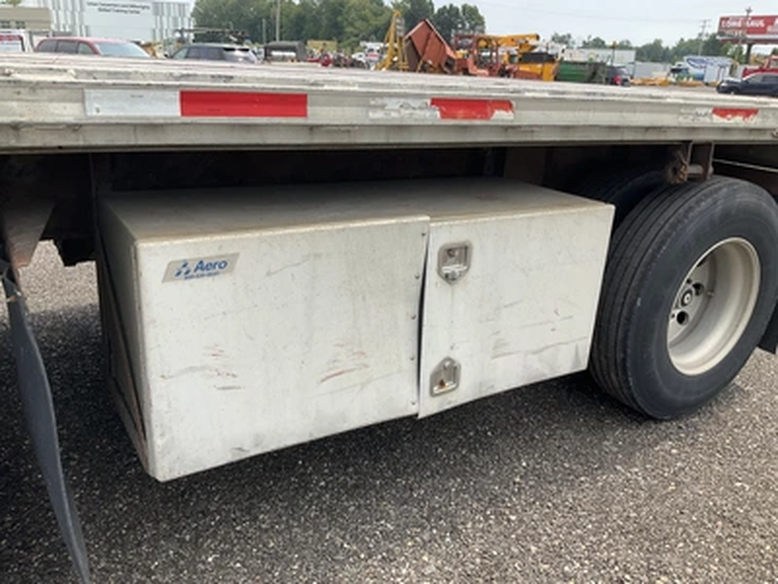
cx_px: 389
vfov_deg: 48.2
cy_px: 292
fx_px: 652
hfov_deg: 61.7
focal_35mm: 29
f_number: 1.8
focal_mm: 3
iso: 25
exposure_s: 1/842
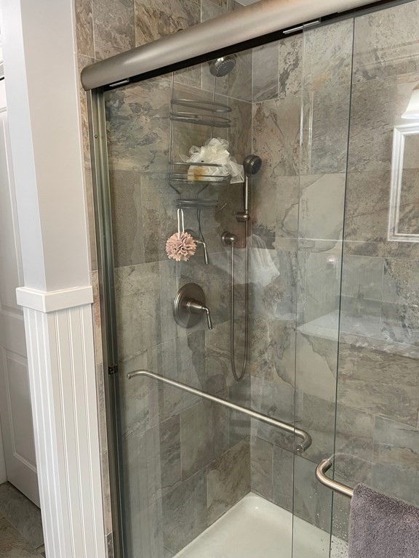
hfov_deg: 53.1
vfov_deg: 67.3
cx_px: 210
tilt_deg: -11.0
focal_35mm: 26
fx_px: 420
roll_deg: +0.4
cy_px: 279
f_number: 1.6
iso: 100
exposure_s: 1/60
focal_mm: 4.2
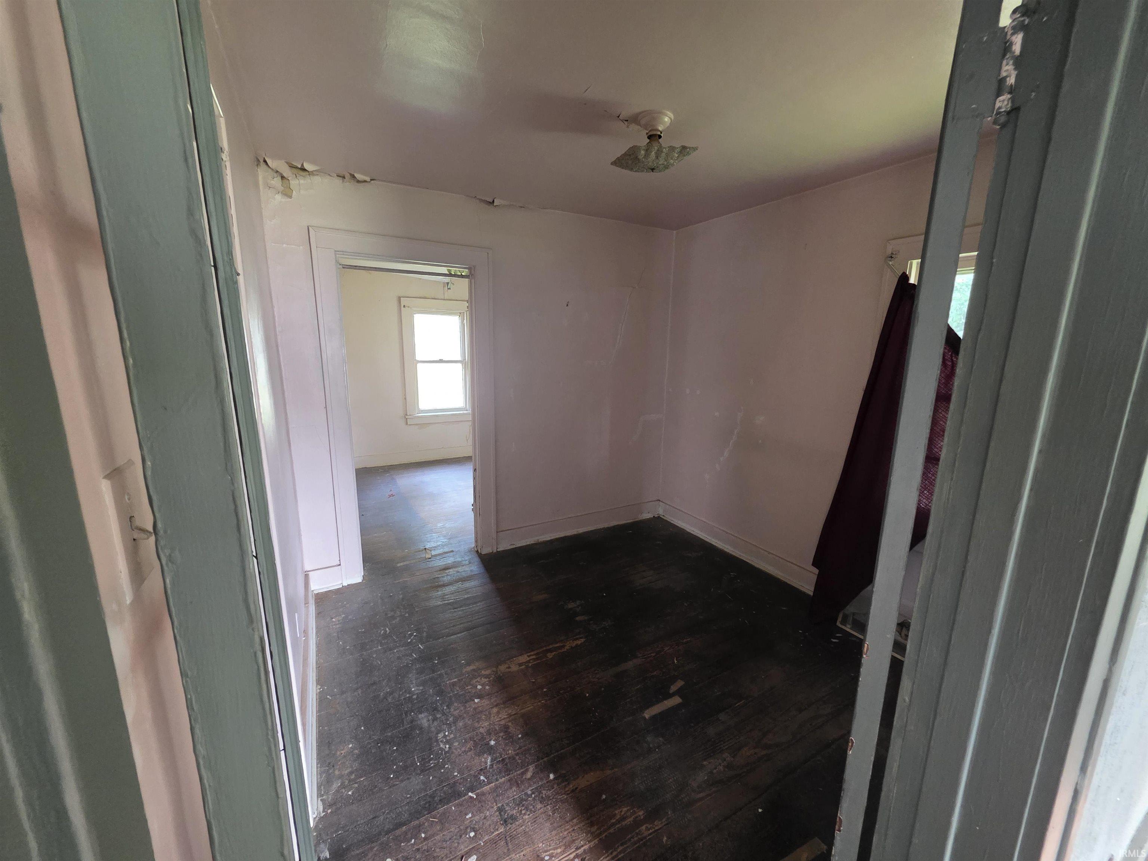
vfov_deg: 89.9
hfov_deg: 106.2
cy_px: 430
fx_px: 431
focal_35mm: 13
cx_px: 574
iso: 640
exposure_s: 1/60
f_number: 1.9
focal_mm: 2.2
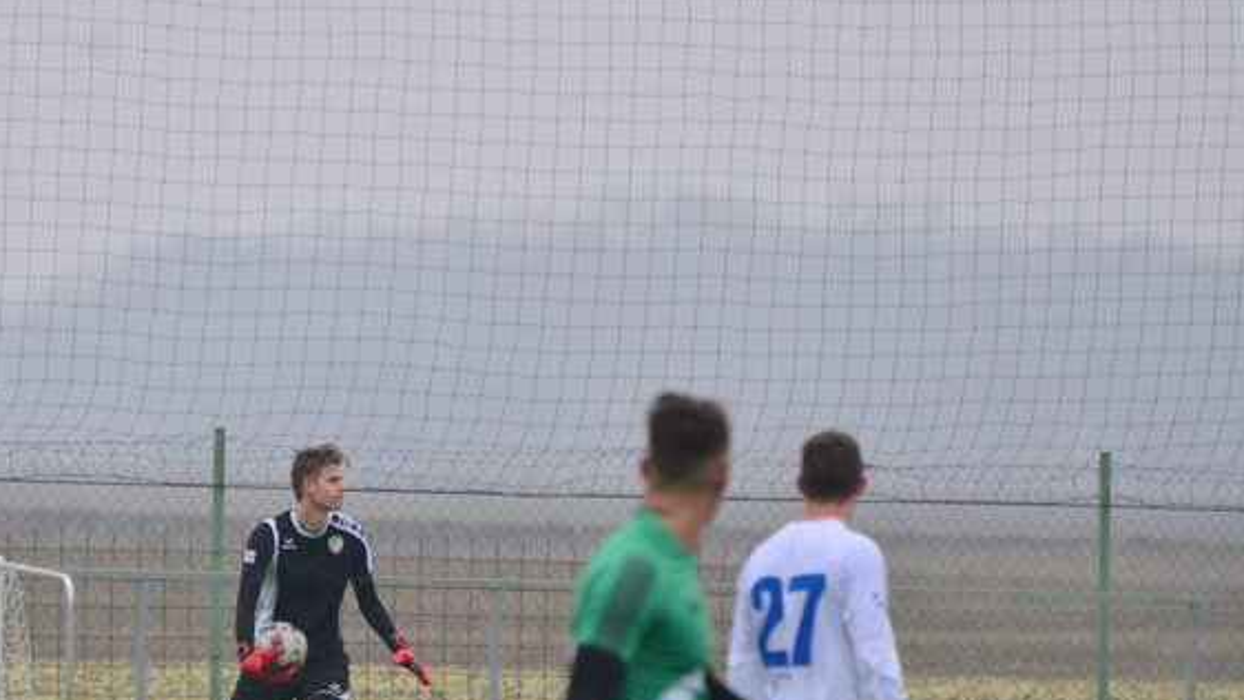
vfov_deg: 1.8
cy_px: 505
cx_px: 379
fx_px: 22098
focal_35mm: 670
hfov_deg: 3.2
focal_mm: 300
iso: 800
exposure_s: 1/800
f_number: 5.6
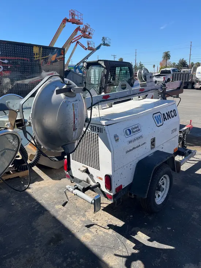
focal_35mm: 26
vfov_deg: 67.3
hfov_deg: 53.1
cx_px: 100
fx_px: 201
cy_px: 134
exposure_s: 1/2410
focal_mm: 5.1
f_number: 1.6
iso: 50
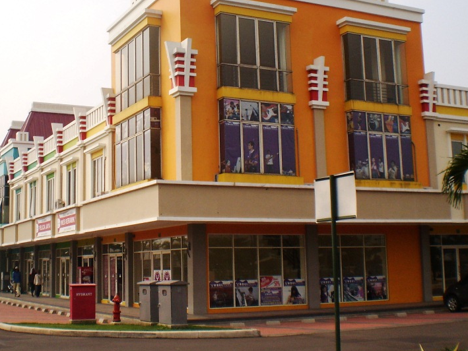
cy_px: 157
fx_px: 703
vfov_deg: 28.0
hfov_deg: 36.6
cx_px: 178
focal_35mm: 52
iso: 64
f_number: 4.6
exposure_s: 1/1250
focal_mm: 6.3
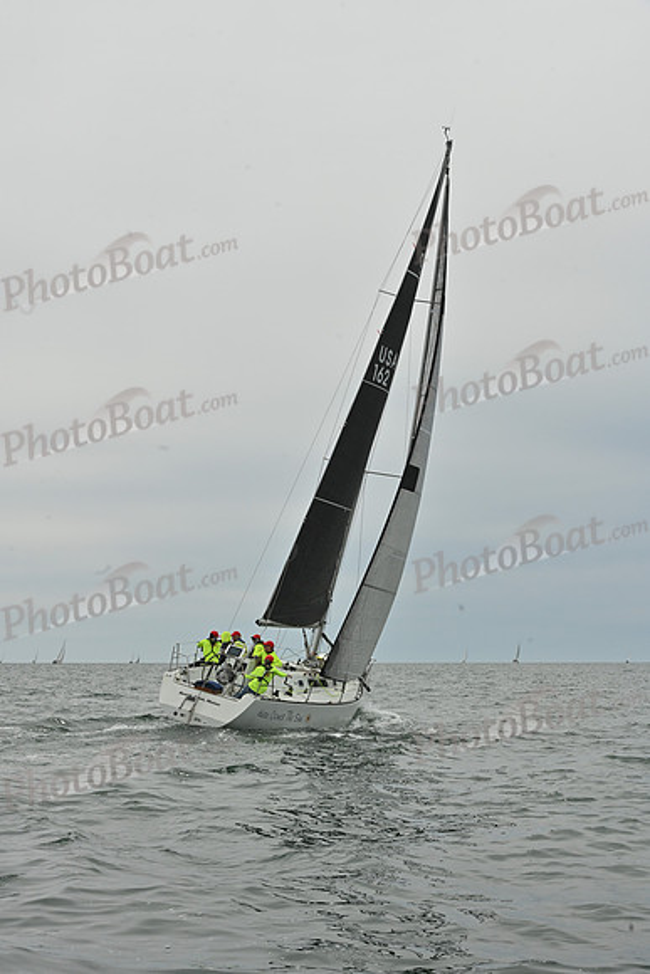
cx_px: 325
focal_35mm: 70
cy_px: 487
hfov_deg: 19.5
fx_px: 1895
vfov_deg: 28.8
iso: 320
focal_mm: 70
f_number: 14
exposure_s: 1/800
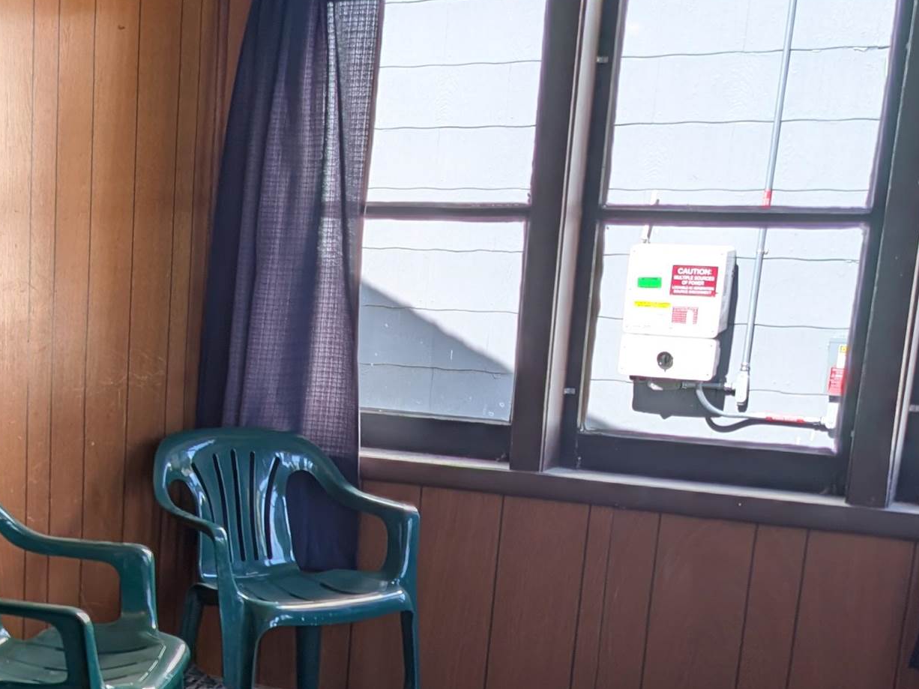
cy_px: 578
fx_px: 1593
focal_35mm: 60
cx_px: -85
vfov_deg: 23.9
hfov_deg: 29.2
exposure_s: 1/474
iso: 27
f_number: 1.68
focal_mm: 6.9
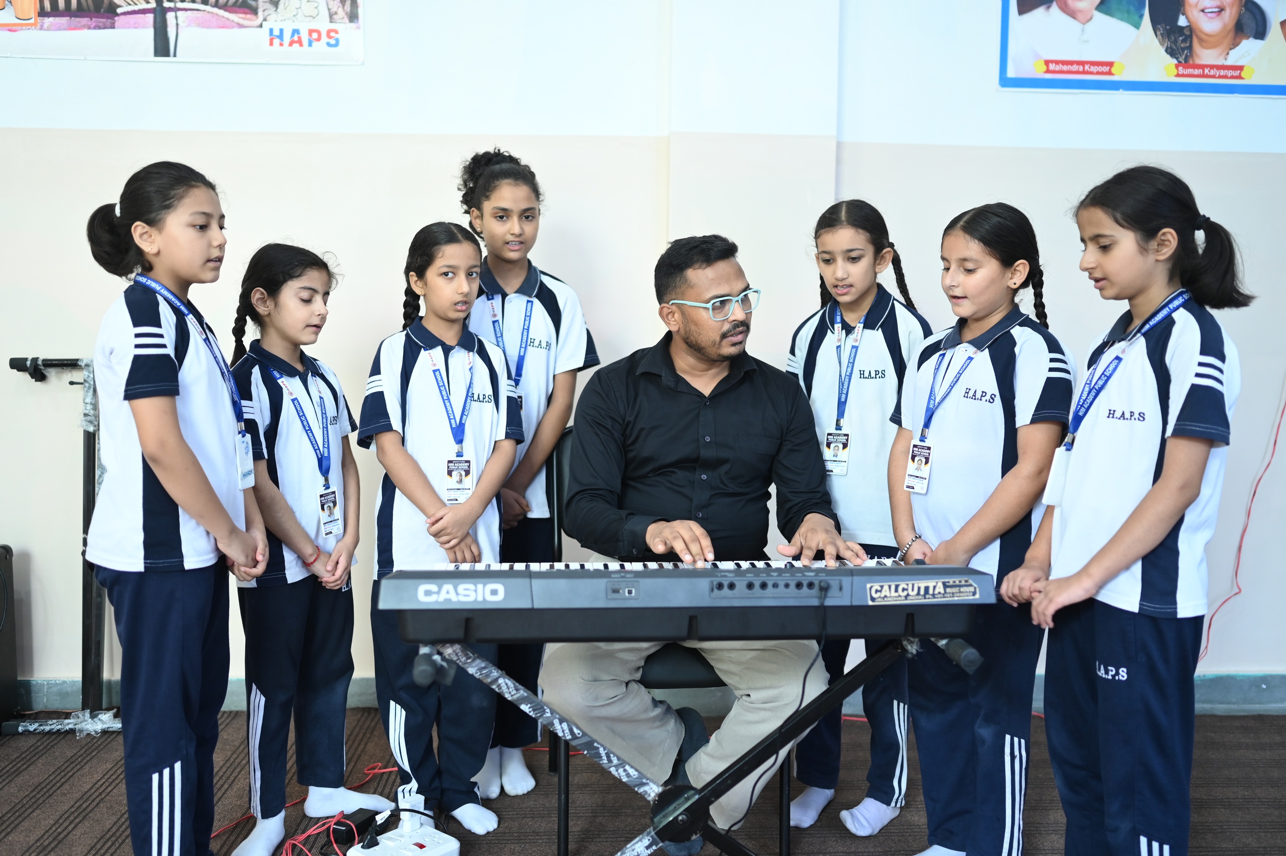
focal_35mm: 35
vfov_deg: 37.8
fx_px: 1249
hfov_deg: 54.5
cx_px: 643
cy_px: 428
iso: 640
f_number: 1.8
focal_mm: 35
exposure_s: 1/100
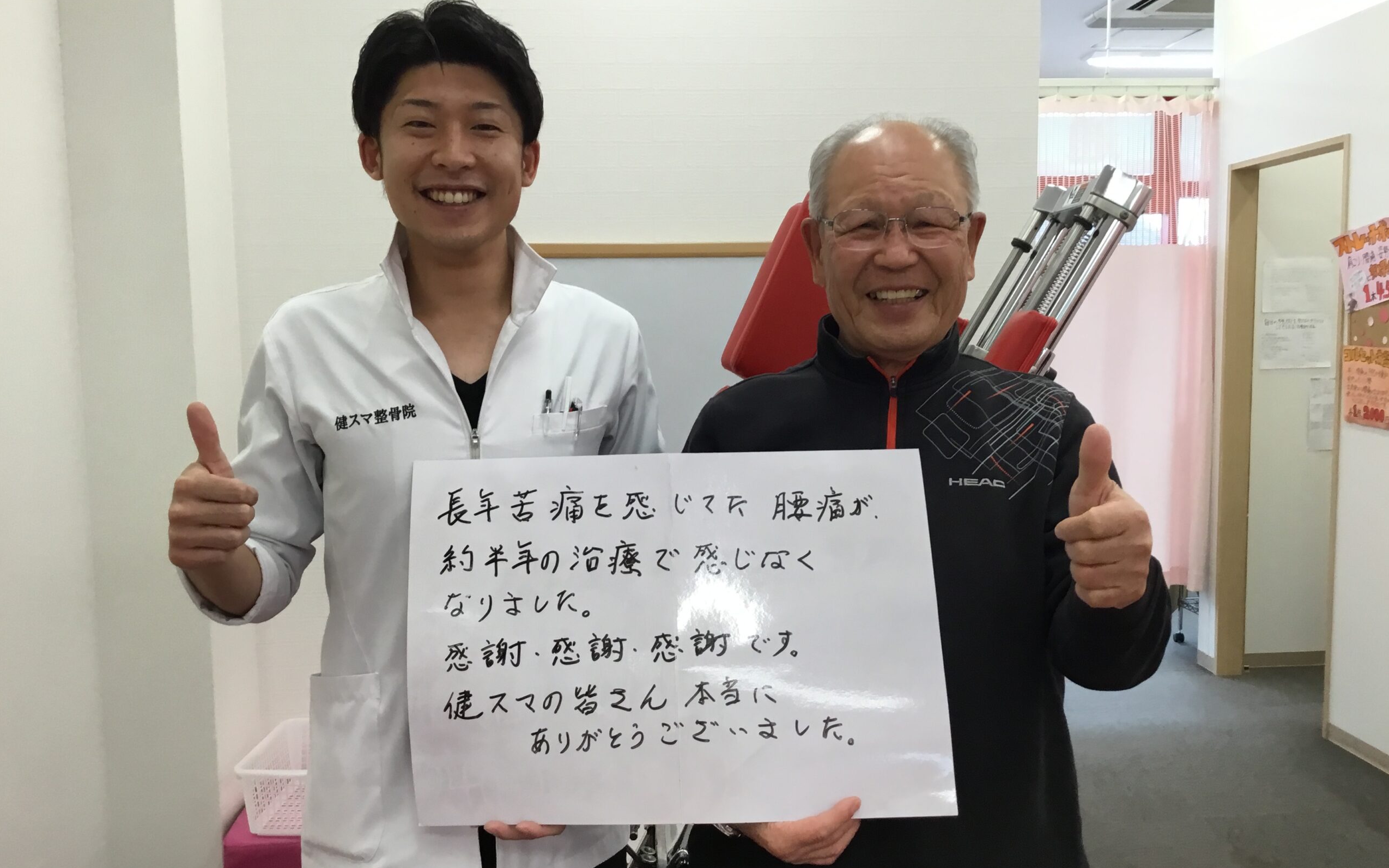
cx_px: 696
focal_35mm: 33
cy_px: 456
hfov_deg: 58.1
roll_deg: +1.6
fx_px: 1249
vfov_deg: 38.3
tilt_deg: -5.2
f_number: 2.4
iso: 25
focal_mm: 3.3
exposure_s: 1/30
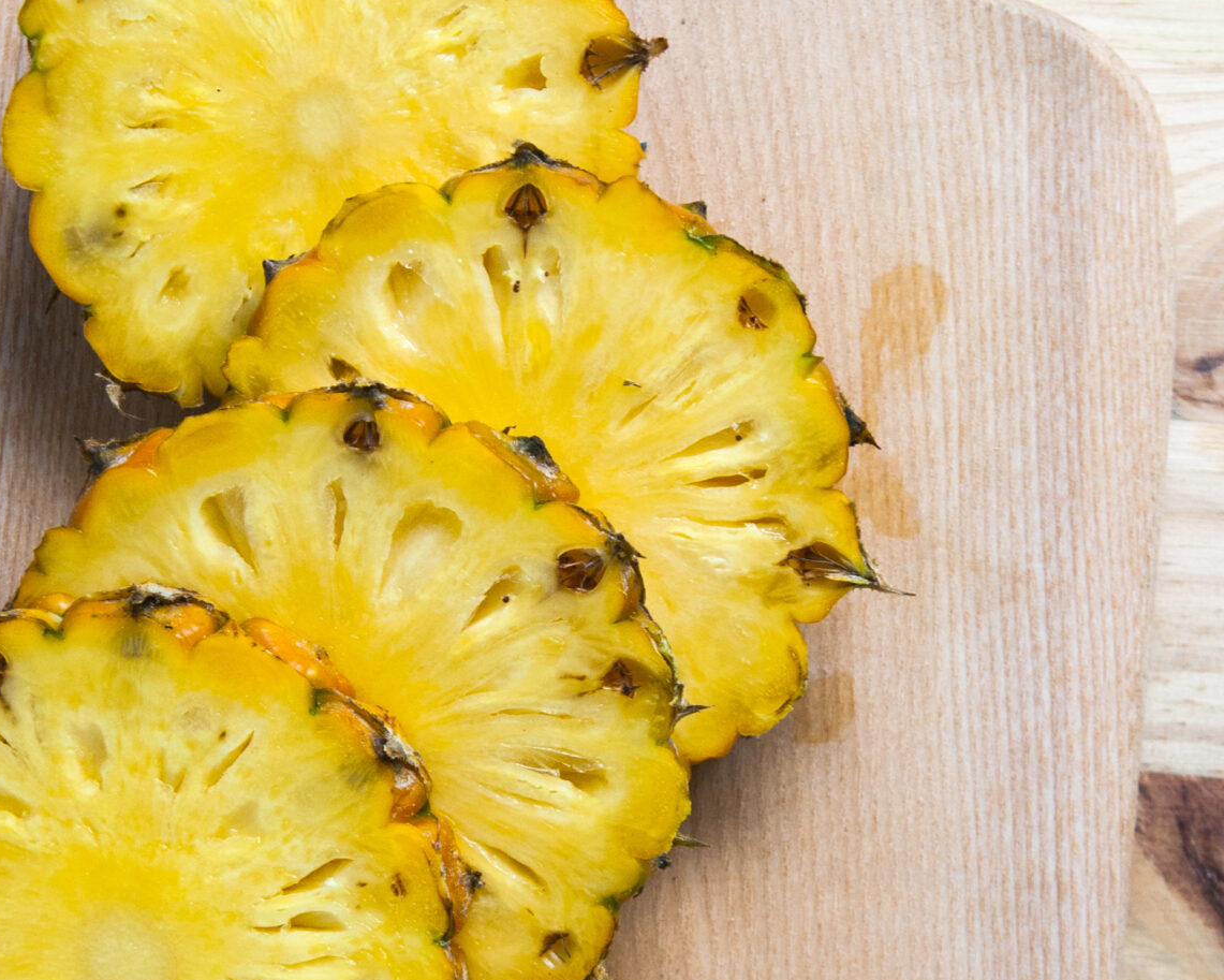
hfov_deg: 18.9
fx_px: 3659
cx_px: 437
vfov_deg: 15.1
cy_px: 816
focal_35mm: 101
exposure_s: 1/125
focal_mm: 32
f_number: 4
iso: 160
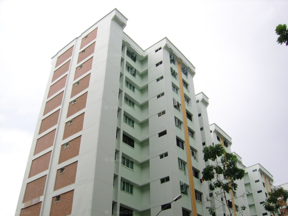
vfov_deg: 40.7
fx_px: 291
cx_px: 144
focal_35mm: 35
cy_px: 108
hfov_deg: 52.6
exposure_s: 1/192
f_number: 5.8
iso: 50
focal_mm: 5.95
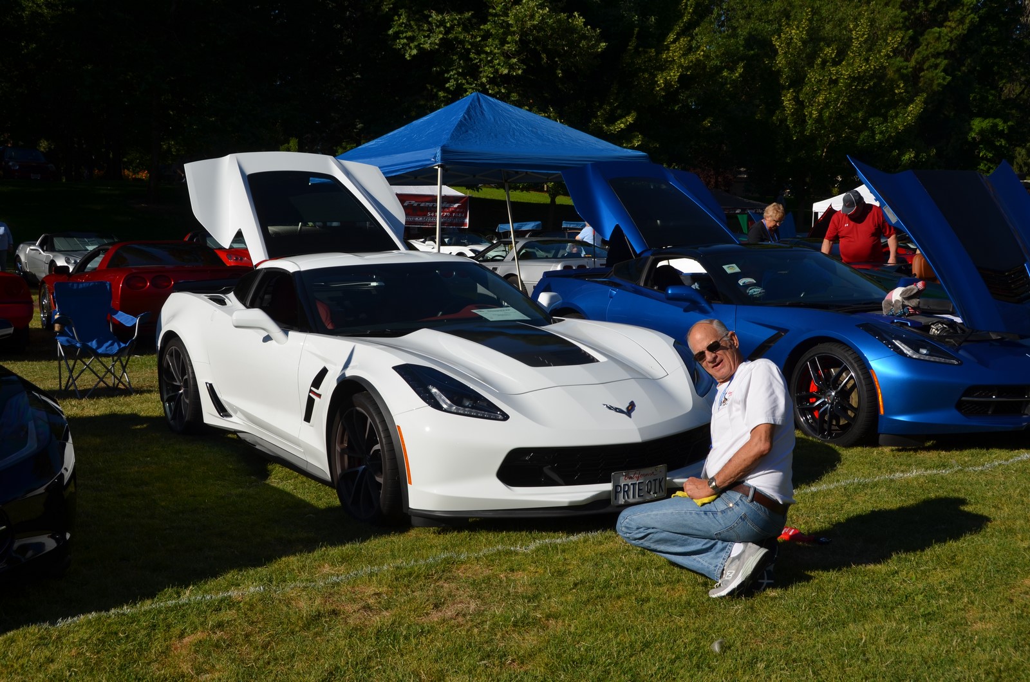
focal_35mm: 42
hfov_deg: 46.5
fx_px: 1199
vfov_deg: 31.8
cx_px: 515
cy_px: 341
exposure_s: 1/400
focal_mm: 28
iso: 100
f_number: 10
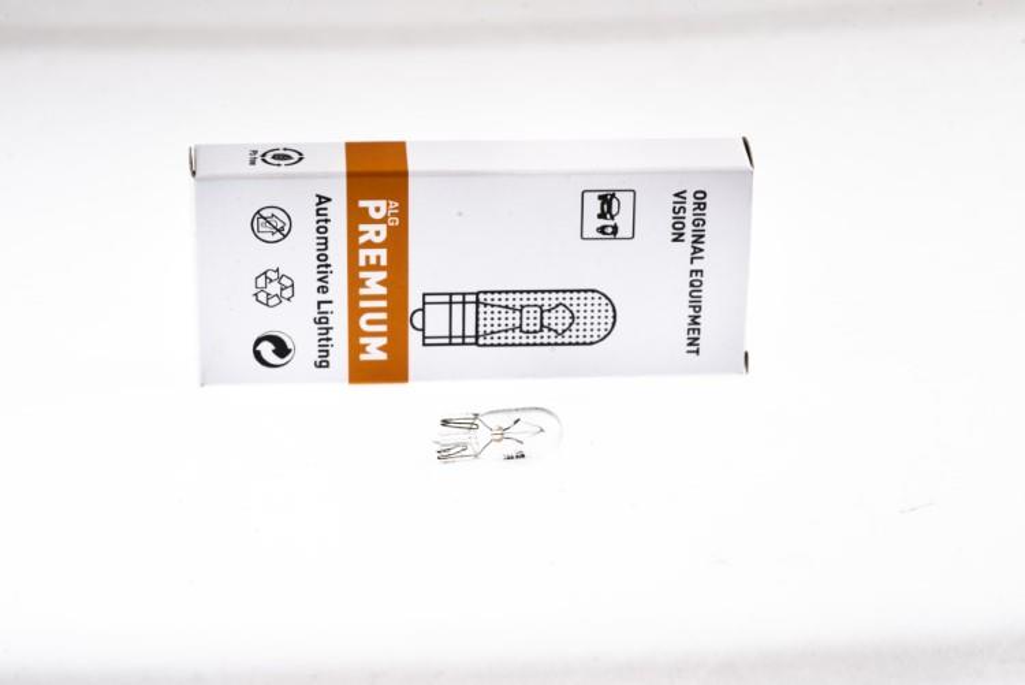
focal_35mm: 100
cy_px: 342
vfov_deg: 13.7
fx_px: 2849
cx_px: 512
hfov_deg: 20.4
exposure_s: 1/125
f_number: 13
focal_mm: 100
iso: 50
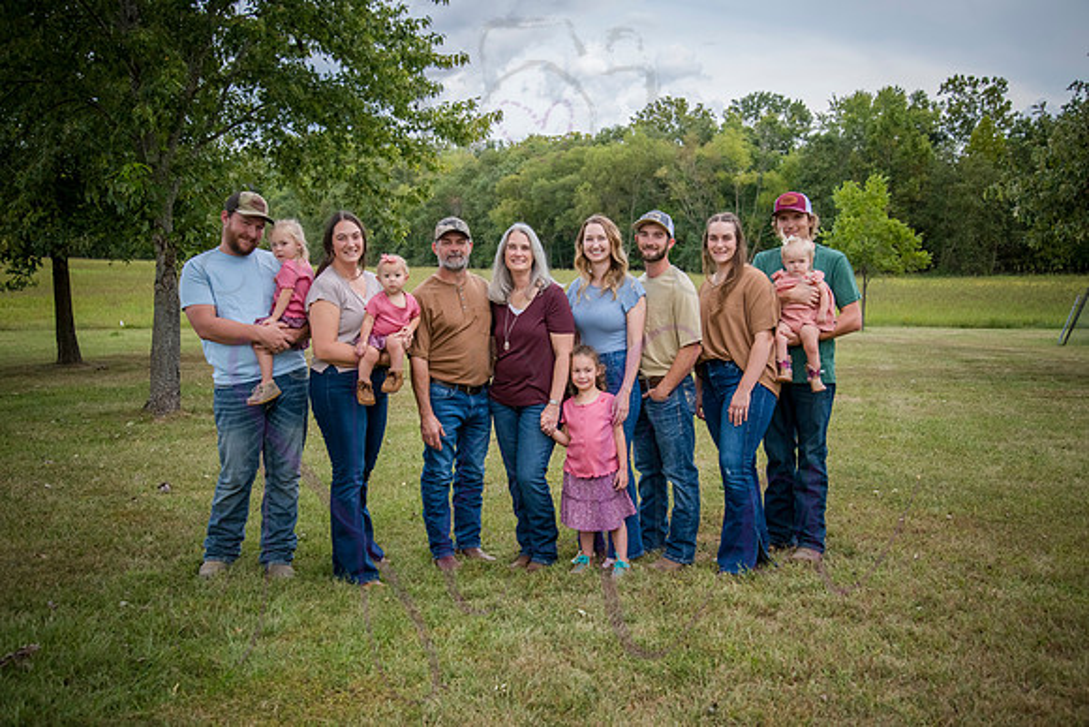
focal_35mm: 38
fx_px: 1150
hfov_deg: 50.7
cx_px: 544
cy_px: 364
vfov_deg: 35.1
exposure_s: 1/500
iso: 400
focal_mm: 38
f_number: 5.6
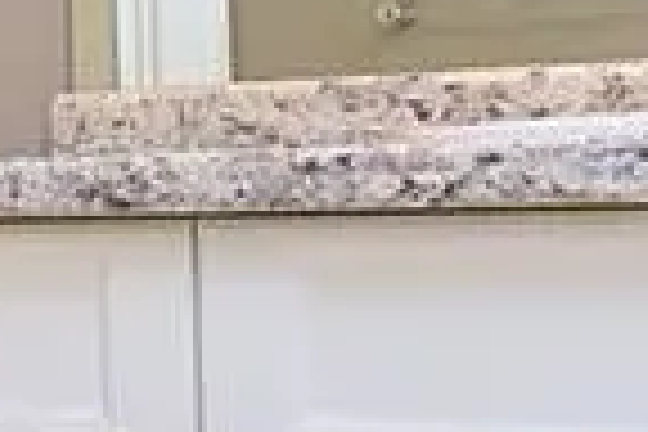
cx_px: -86
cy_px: 191
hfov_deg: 17.3
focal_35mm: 114
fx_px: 2052
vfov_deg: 12.0
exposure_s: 1/60
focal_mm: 16
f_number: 6.3
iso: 500
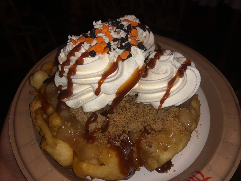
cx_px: 120
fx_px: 195
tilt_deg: -41.9
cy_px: 90
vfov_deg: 49.7
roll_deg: +7.1
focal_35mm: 28
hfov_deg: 63.4
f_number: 1.8
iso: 20
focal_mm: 4
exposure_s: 1/20
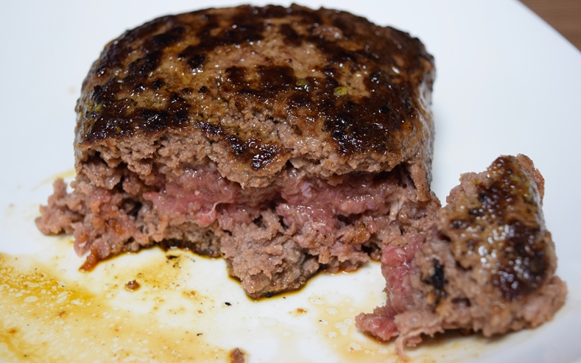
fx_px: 982
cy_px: 174
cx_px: 289
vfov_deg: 21.0
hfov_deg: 33.0
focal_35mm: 62
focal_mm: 40
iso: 400
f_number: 4.8
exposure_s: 1/13
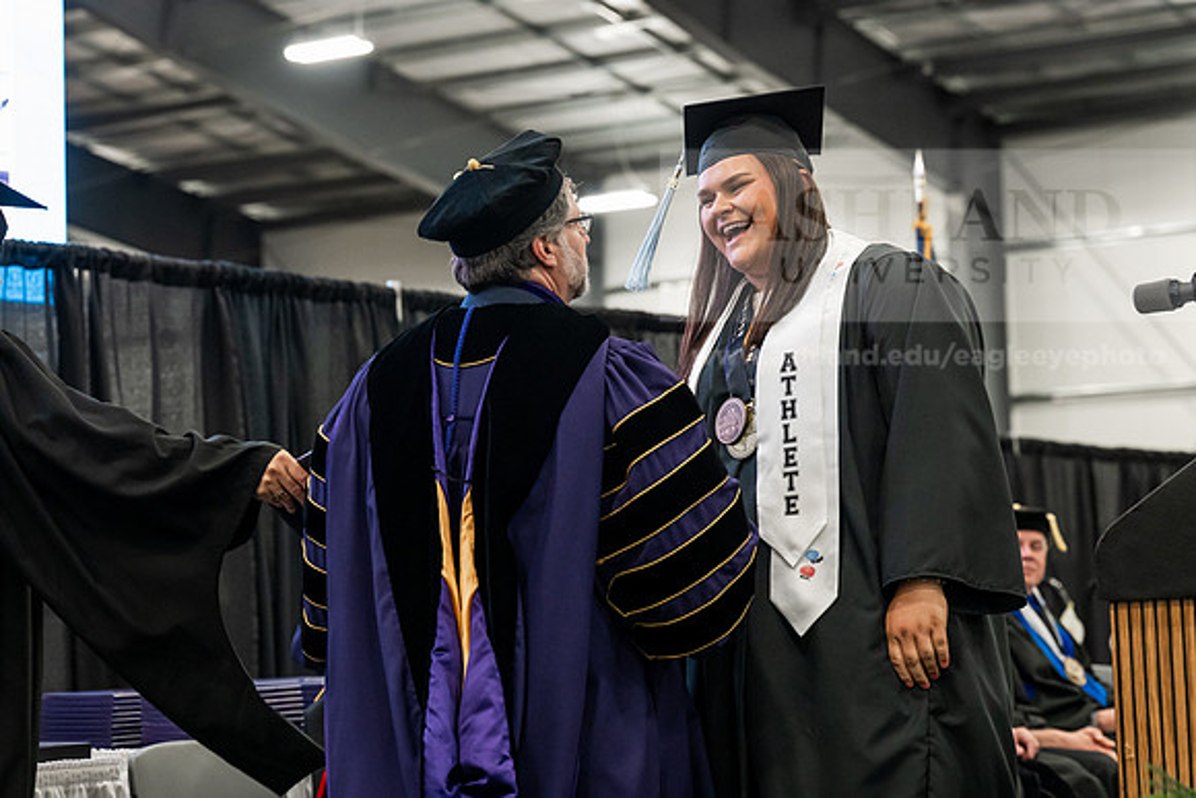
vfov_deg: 15.9
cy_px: 399
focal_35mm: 86
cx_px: 598
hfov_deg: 23.6
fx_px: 2858
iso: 4000
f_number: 4.5
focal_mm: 86
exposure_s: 1/200
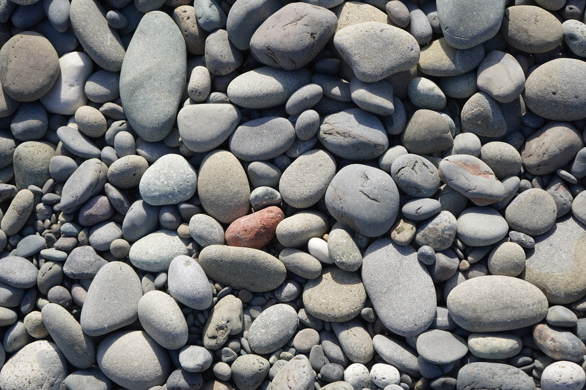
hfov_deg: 38.2
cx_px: 293
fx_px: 846
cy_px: 195
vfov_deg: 26.0
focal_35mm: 52
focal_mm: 52
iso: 100
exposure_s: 1/400
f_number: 5.6
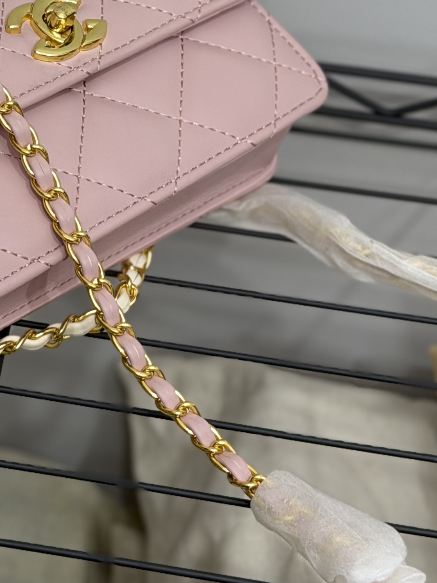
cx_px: -67
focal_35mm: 136
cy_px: -45
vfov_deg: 14.2
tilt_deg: -33.0
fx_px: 2290
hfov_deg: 10.7
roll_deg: -2.1
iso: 80
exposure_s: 1/100
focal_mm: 6.76
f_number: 1.78
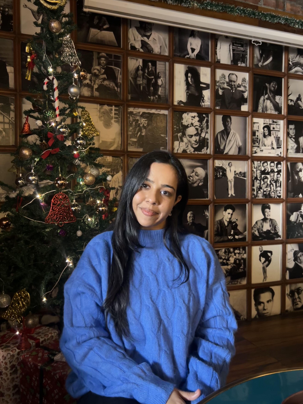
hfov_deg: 53.1
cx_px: 152
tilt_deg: -2.2
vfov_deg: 67.3
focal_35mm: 26
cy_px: 202
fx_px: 303
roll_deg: +0.2
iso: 400
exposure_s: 1/50
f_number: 1.5
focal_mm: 5.7
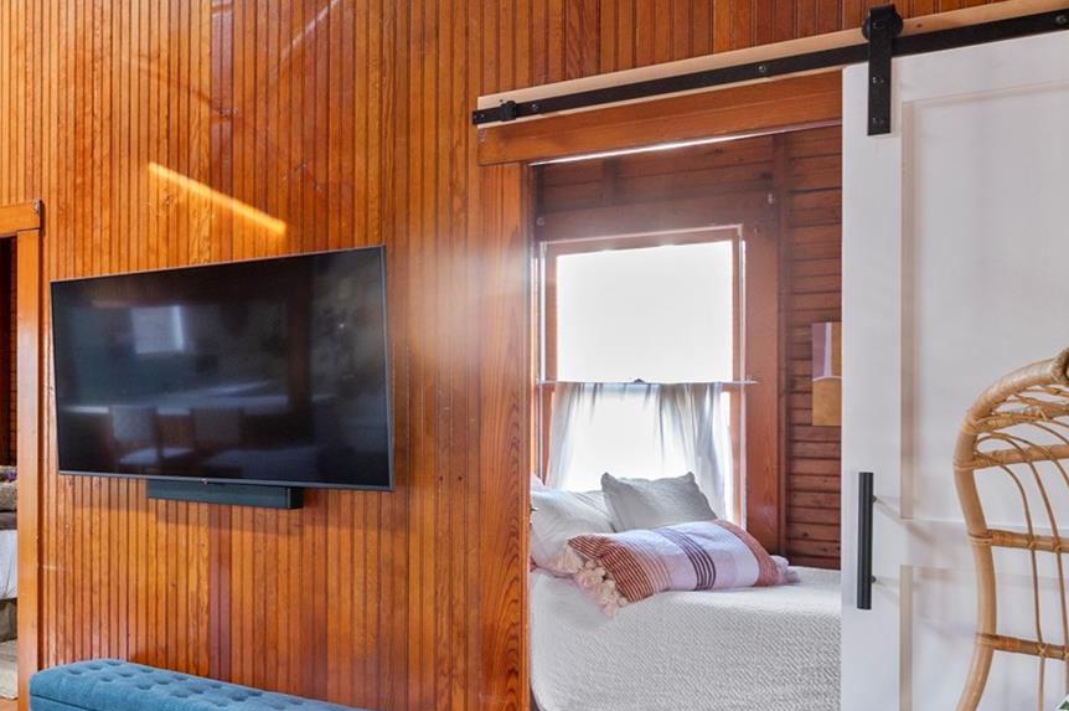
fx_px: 1127
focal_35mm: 38
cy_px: 467
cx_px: -139
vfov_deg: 34.7
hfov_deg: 40.0
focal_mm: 16
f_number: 7.1
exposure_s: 1/3
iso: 320
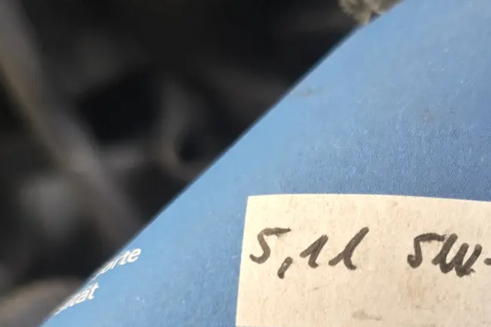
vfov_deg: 19.3
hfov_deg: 28.2
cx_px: 397
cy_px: 257
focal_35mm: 70
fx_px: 954
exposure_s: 1/100
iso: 500
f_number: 1.7
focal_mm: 6.3
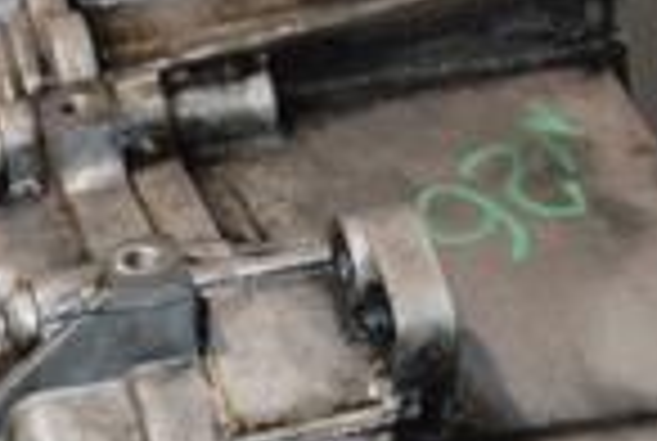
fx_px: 2926
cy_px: 382
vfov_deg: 8.6
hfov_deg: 12.6
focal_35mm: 160
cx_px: -9
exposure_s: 1/60
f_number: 5
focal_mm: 26
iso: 800
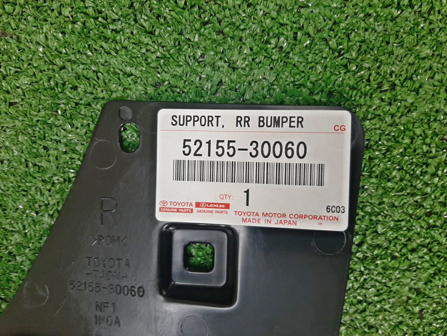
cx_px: 224
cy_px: 168
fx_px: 336
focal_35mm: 26
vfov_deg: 53.1
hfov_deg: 67.3
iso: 213
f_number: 1.7
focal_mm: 3.93
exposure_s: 1/25
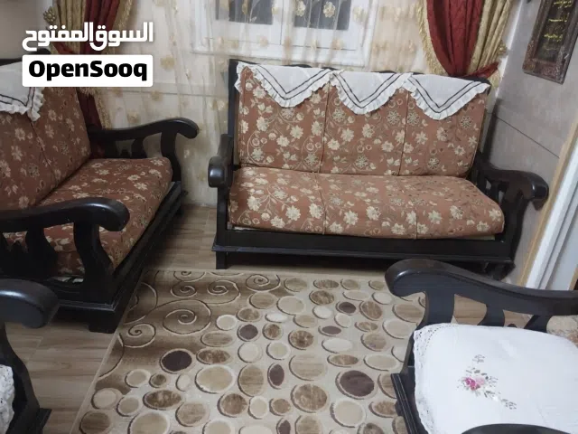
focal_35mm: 26
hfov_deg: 67.3
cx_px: 289
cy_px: 217
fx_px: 434
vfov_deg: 53.1
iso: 320
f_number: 1.8
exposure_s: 1/25
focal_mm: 4
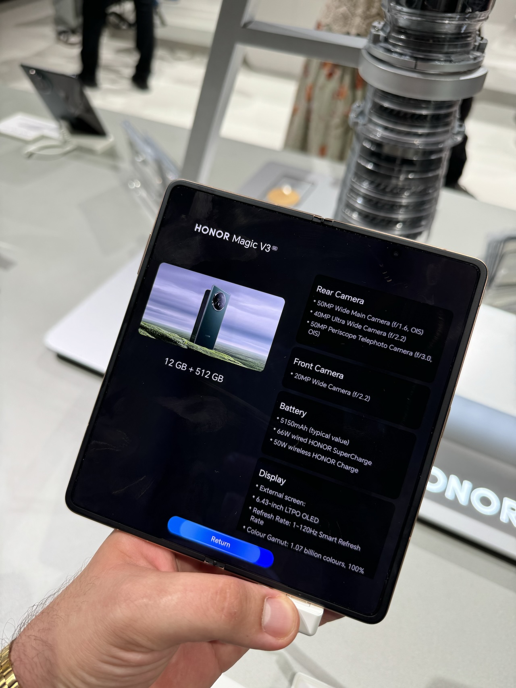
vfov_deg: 71.6
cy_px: 344
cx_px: 258
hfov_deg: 56.8
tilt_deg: -45.3
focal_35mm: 24
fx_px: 477
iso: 50
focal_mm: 6.76
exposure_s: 1/130
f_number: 1.78
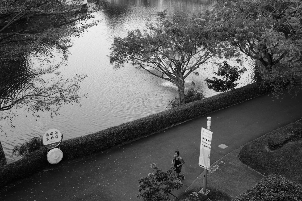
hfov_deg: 45.5
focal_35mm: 43
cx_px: 151
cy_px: 100
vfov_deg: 31.2
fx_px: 361
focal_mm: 43
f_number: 3.5
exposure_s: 1/160
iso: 100
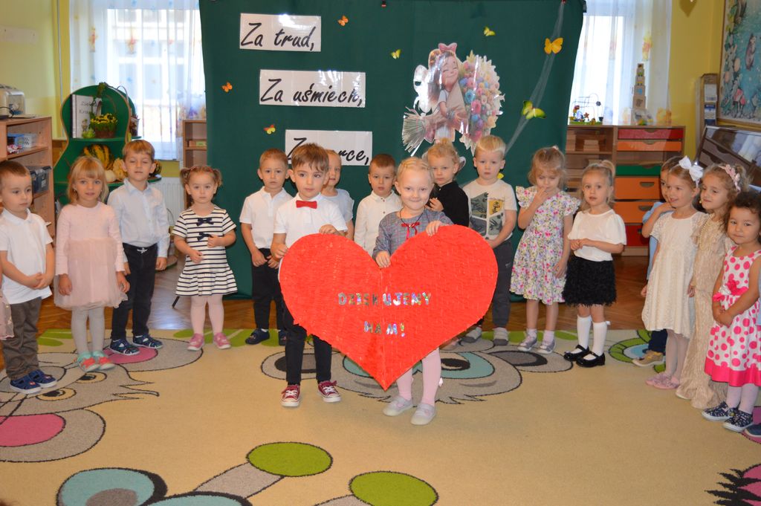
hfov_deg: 43.6
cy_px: 253
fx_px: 950
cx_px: 380
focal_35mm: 45
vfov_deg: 29.8
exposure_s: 1/60
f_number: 4.2
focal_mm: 30
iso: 560
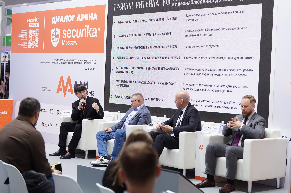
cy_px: 96
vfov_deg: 19.4
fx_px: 565
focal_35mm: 70
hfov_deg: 28.9
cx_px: 146
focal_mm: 70
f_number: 3.2
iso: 640
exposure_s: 1/100
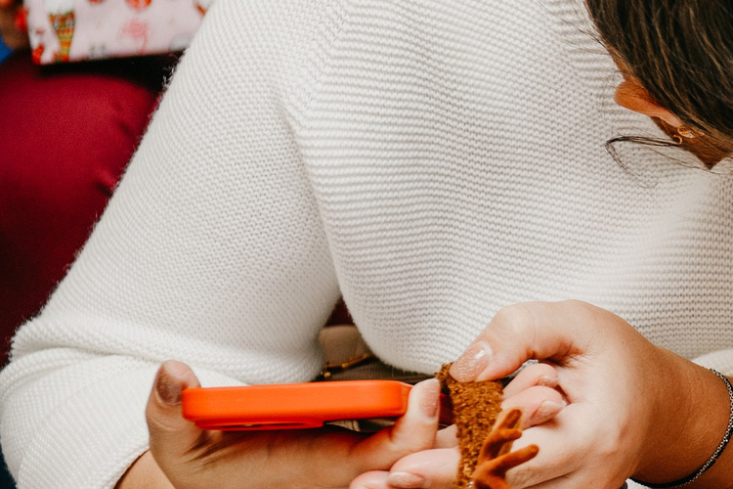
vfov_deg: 6.2
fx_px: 4520
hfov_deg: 9.0
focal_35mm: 222
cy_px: 304
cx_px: 1118
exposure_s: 1/160
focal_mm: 65
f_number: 4.5
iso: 250
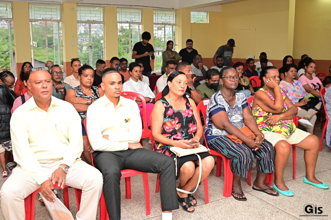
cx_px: 166
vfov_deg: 41.1
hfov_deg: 58.7
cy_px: 110
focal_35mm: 32
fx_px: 294
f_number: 5
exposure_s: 1/200
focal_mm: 32
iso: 3200
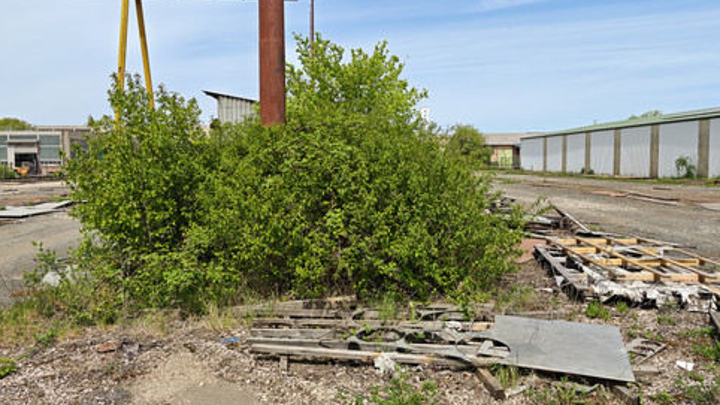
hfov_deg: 71.9
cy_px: 191
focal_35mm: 26
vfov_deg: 44.4
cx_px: 369
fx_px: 496
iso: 50
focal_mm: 8.71
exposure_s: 1/3968
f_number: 1.67
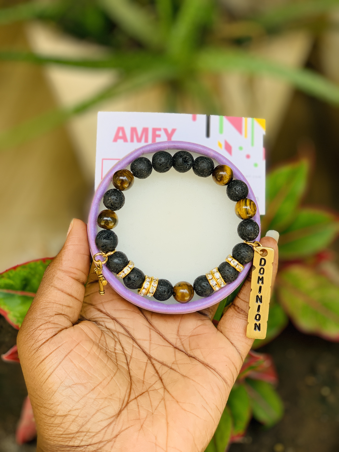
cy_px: 226
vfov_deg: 36.8
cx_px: 170
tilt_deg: -36.1
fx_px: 679
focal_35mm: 52
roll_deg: -2.7
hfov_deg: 28.0
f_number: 2.4
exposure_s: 1/122
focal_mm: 6
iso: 16
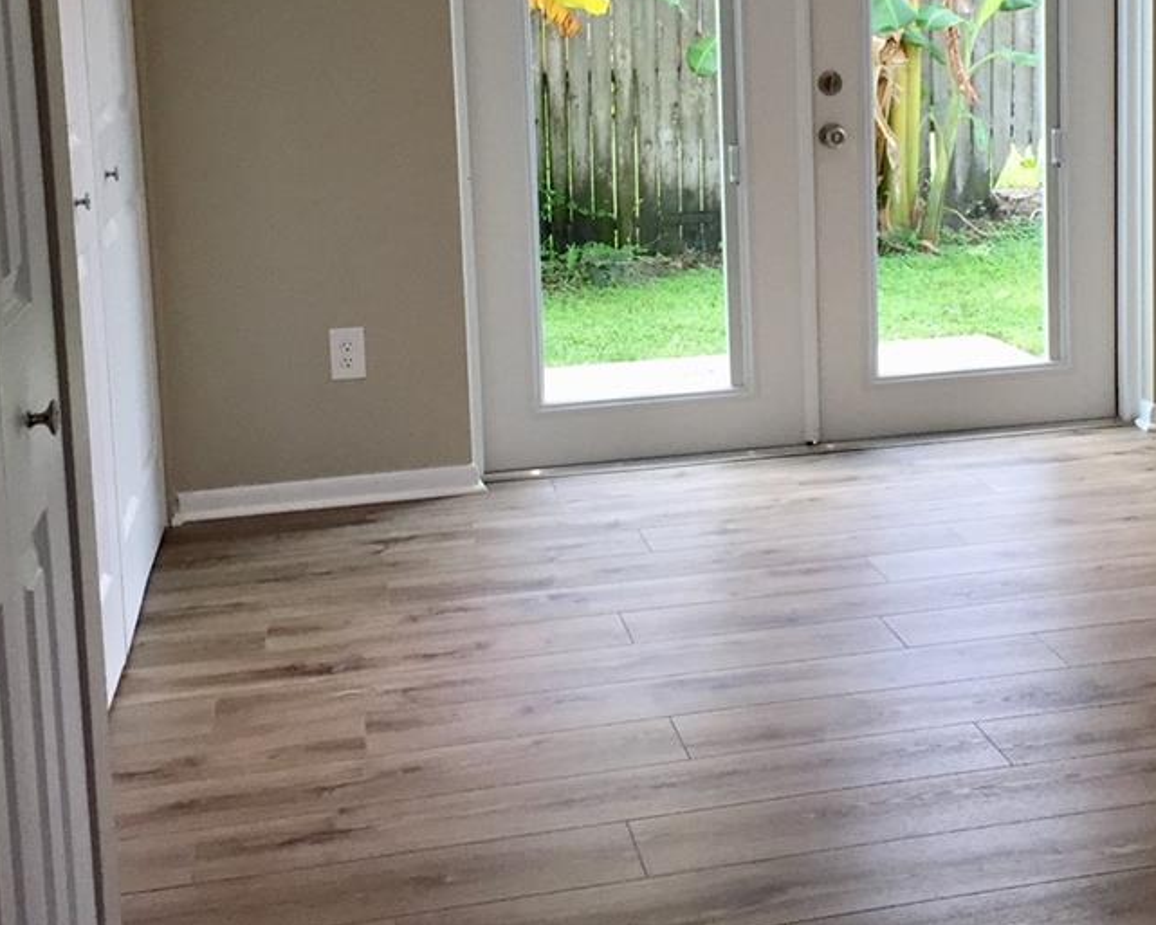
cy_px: 197
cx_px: 788
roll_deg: +1.5
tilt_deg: -6.0
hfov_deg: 35.0
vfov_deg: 28.1
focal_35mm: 53
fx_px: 1814
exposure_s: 1/30
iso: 32
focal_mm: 4.15
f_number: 2.2
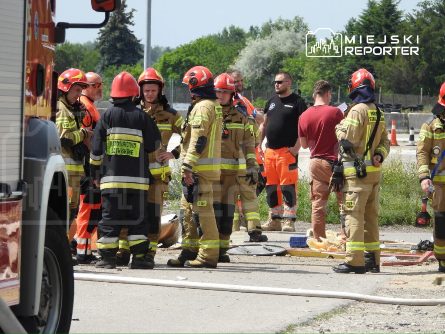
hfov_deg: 5.0
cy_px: 167
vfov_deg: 3.7
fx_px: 5142
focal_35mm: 400
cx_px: 222
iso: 100
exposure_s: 1/500
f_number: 5
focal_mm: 71.9
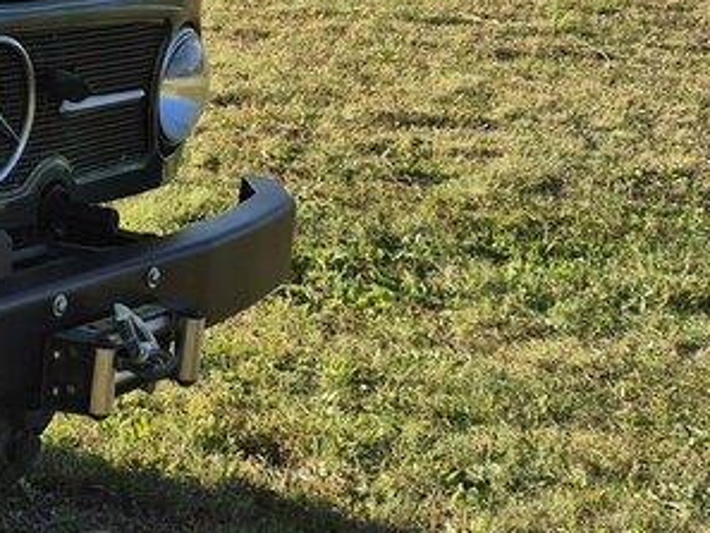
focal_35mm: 93
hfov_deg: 17.0
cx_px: -607
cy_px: 7
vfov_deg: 15.6
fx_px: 1908
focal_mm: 5.4
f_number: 1.8
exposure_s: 1/1512
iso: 25
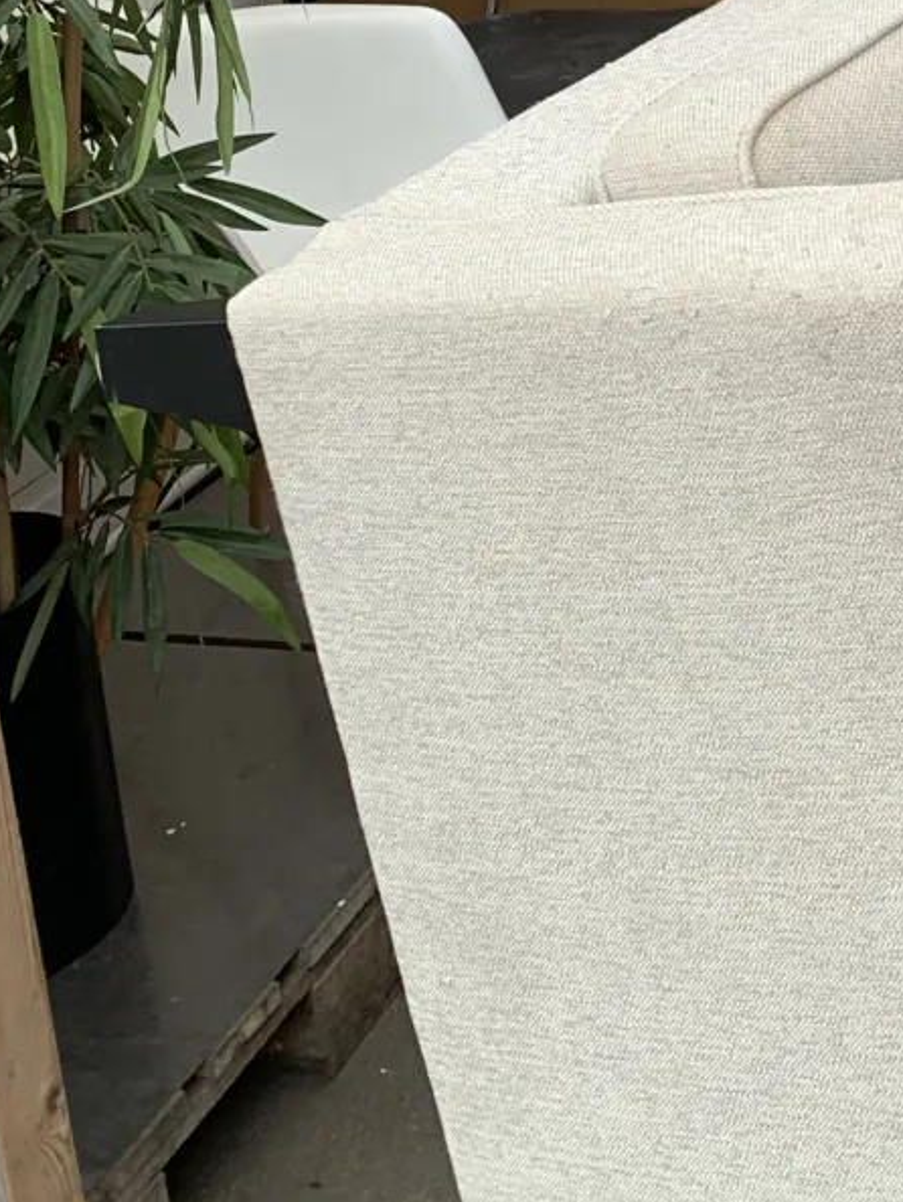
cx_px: 1191
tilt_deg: -9.2
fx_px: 2433
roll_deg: +3.3
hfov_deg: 19.3
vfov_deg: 25.2
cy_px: -219
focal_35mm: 70
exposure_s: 1/331
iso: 25
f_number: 1.8
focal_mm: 4.25
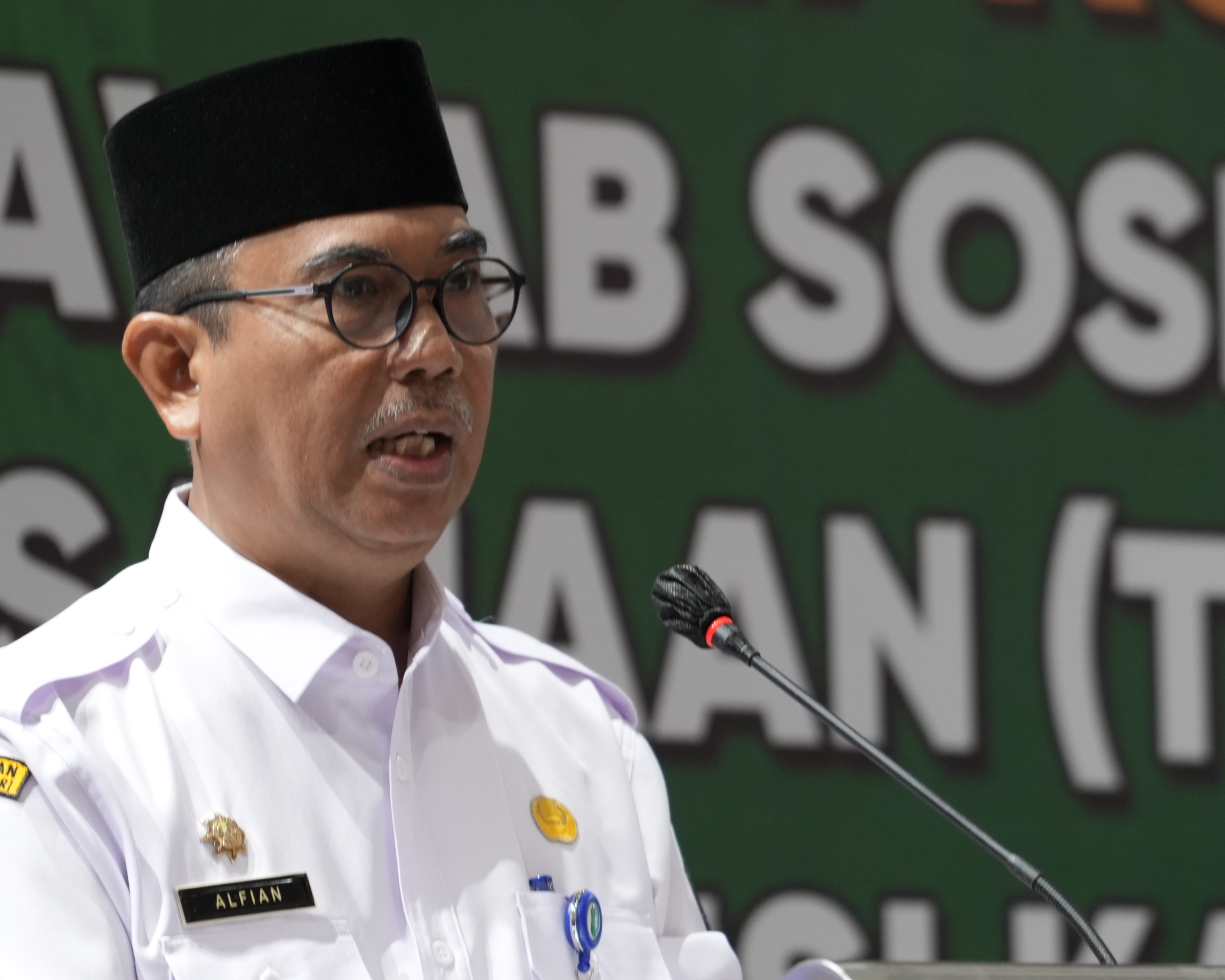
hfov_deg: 4.6
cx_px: 918
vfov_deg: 3.7
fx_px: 15118
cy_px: 434
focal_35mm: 417
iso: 1250
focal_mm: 200
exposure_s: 1/125
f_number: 4
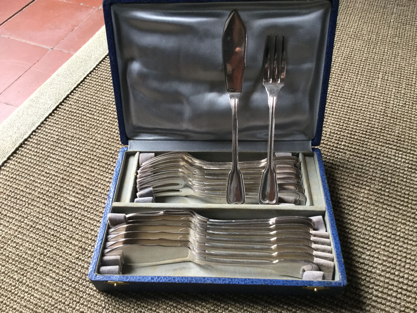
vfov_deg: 45.4
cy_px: 156
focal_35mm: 31
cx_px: 208
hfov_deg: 58.4
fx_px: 373
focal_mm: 3.3
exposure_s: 1/33
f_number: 2.4
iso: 100
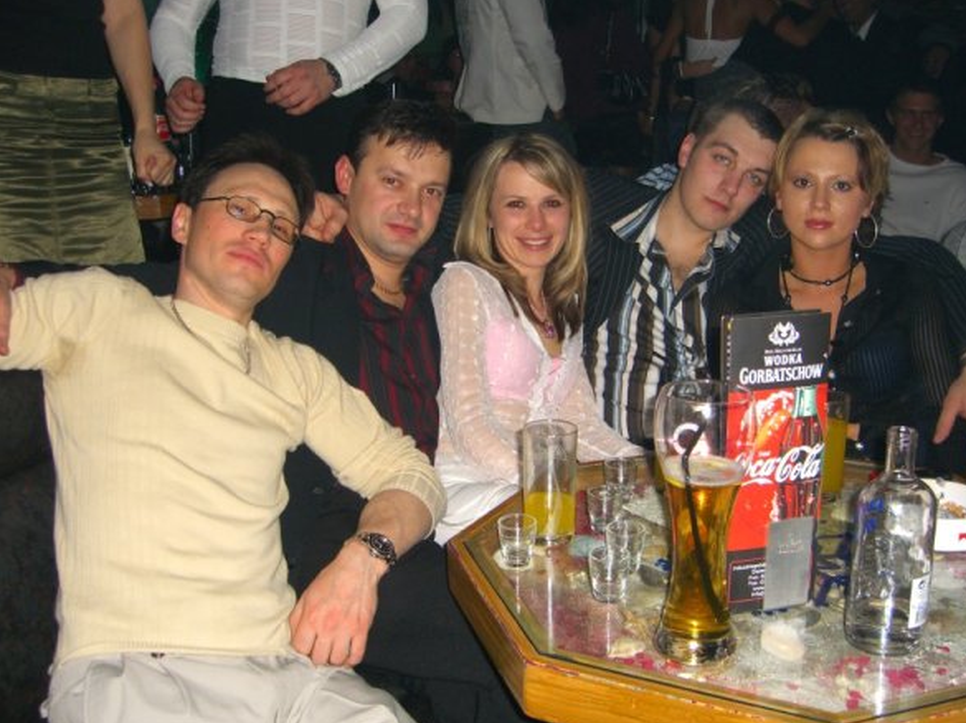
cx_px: 494
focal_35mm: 39
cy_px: 362
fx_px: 1088
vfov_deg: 36.8
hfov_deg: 47.9
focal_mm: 7.9
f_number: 2.8
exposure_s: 1/60
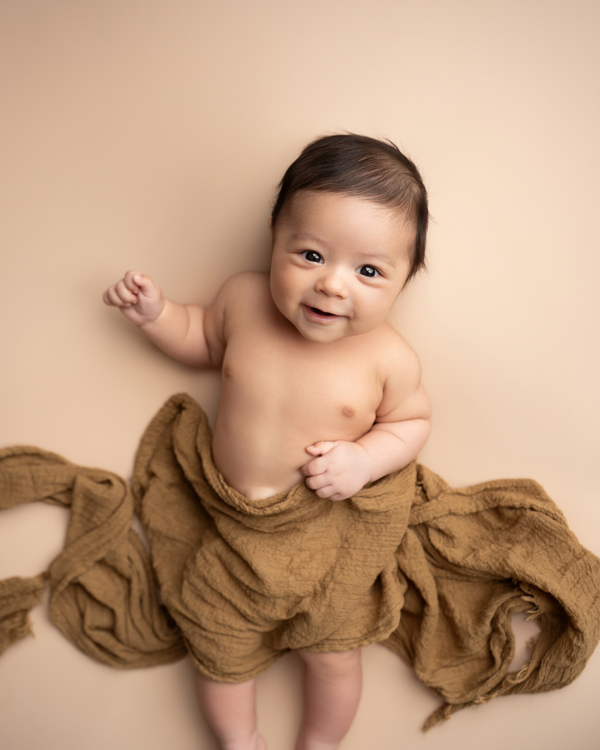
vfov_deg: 45.7
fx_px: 888
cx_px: 296
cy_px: 411
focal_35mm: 40
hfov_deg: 37.3
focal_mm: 35
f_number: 2.5
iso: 100
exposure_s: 1/160
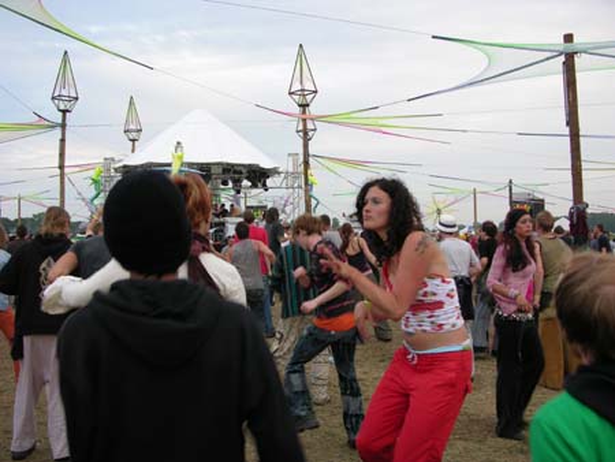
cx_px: 308
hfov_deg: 52.6
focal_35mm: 35
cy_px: 231
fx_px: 622
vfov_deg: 40.7
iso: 50
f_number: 3.2
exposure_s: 1/50.6
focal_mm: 8.9
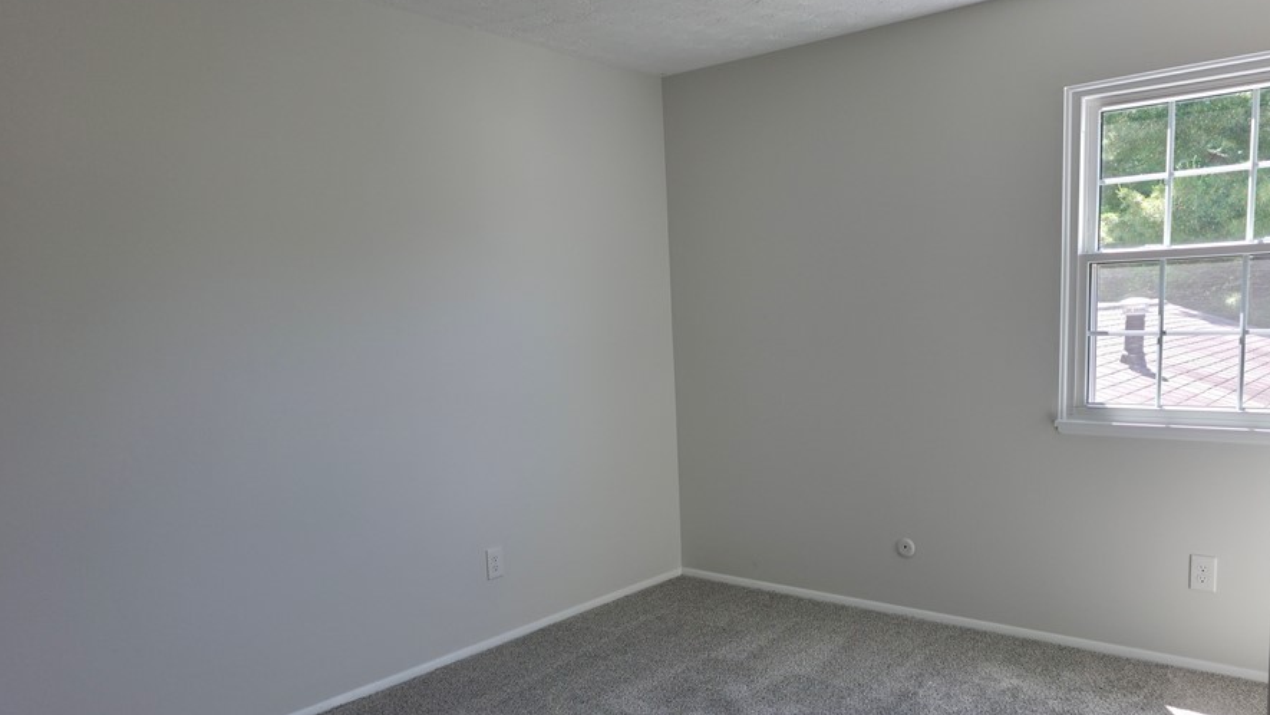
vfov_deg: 40.0
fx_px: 977
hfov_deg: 66.0
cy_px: 439
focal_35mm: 29
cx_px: 683
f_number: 1.7
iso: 64
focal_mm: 6.3
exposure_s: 1/180
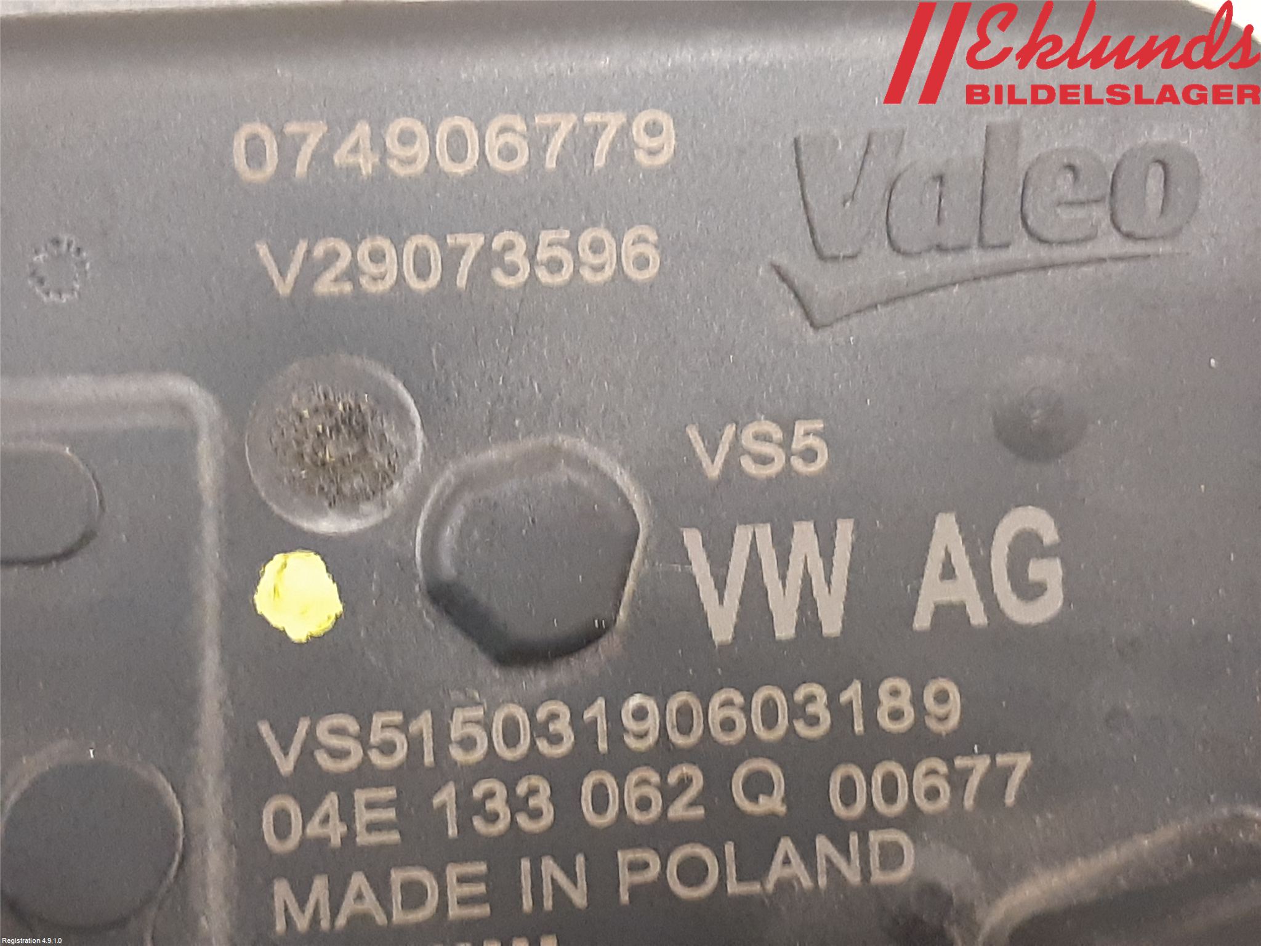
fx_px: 947
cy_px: 473
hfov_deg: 67.3
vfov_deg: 53.1
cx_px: 630
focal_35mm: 26
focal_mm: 3.93
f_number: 1.7
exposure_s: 1/25
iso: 320
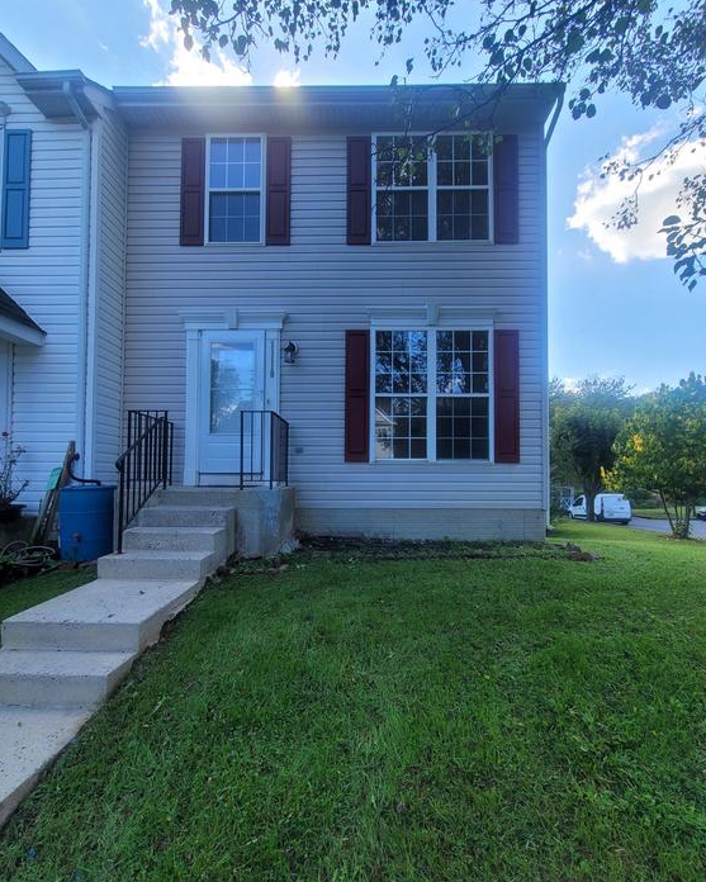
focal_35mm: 14
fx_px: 366
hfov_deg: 88.0
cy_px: 459
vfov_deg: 100.6
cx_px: 361
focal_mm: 2.2
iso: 50
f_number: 2.2
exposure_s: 1/384
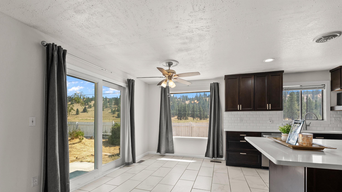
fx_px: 154
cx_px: 170
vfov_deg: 63.3
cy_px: 115
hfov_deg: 95.9
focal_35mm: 17
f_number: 8
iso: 400
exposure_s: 1/40
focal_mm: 16
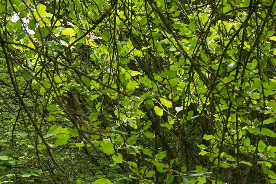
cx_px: 226
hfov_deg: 13.5
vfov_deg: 8.6
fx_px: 1158
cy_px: 363
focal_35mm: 151
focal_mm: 35
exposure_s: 1/400
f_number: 4
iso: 1000
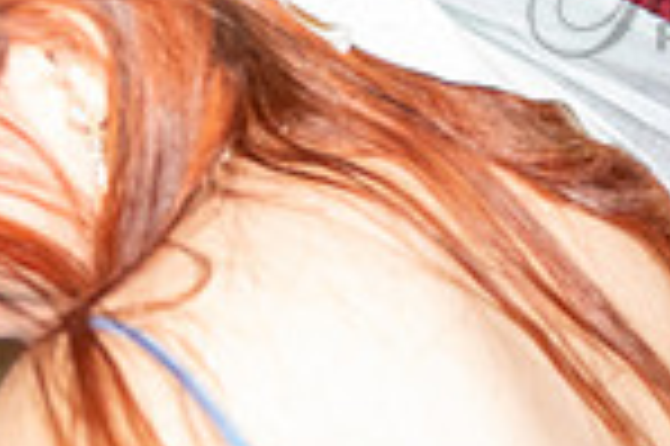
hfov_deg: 17.6
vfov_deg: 12.4
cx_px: 881
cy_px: -25
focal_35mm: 109
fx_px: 2026
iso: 2500
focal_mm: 28
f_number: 5
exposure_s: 1/80
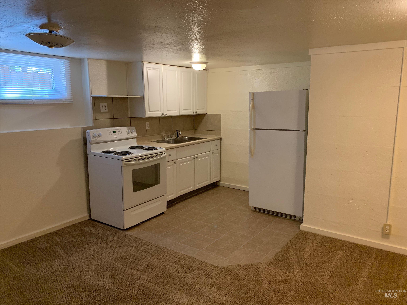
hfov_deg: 67.3
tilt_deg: -8.8
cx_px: 204
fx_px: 306
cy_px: 152
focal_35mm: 26
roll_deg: -0.5
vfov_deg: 53.1
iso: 320
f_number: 1.8
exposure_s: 1/60
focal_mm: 4.25
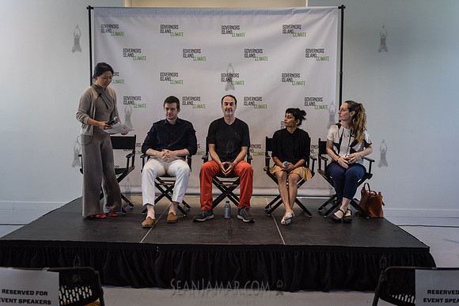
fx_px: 459
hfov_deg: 53.1
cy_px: 153
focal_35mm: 36
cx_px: 230
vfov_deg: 36.9
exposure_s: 1/400
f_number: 4
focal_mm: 36
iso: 4000
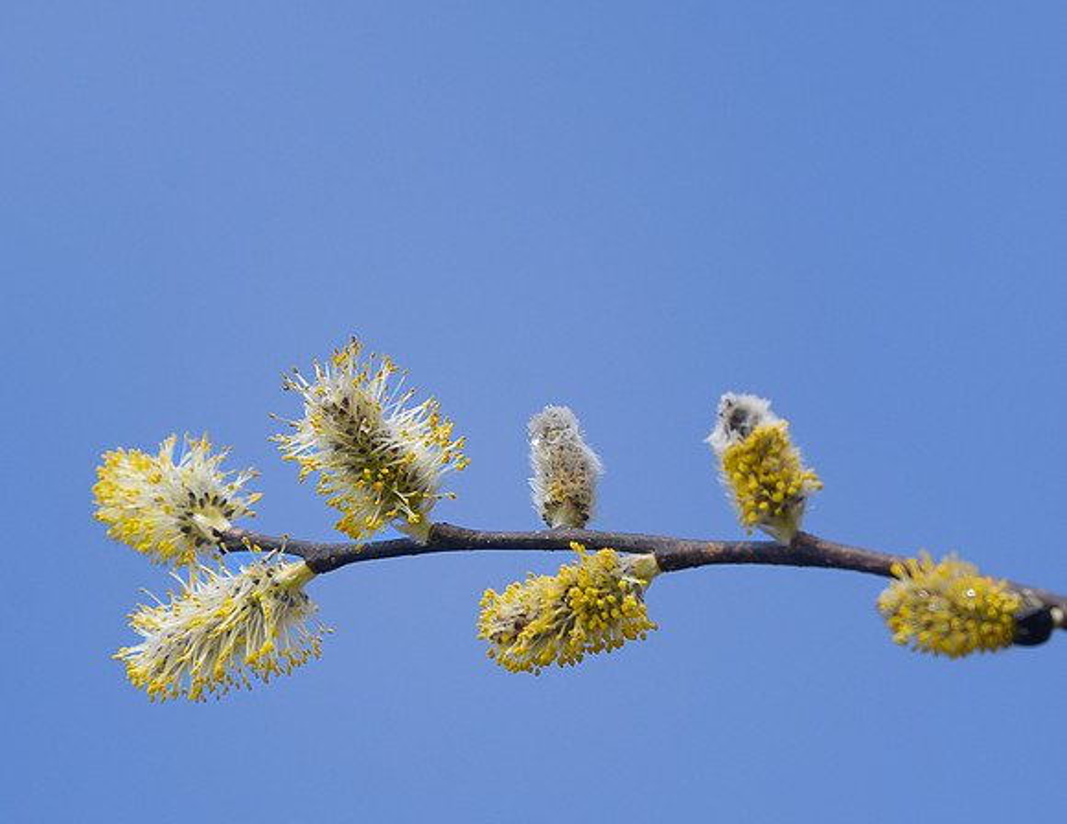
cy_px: 449
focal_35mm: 1168
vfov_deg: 1.3
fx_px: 36404
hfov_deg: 1.7
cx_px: 770
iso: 400
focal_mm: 420
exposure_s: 1/1250
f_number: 7.1
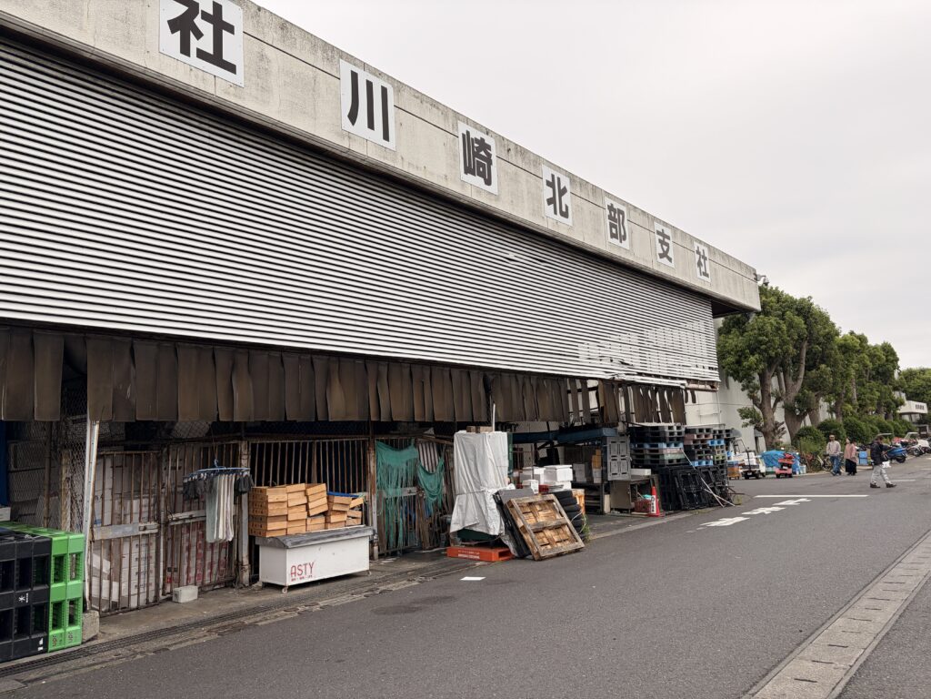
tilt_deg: +9.0
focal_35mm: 26
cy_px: 350
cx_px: 466
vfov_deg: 53.1
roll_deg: +3.6
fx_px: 699
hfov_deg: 67.3
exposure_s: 1/3279
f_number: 1.6
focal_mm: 5.96
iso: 50
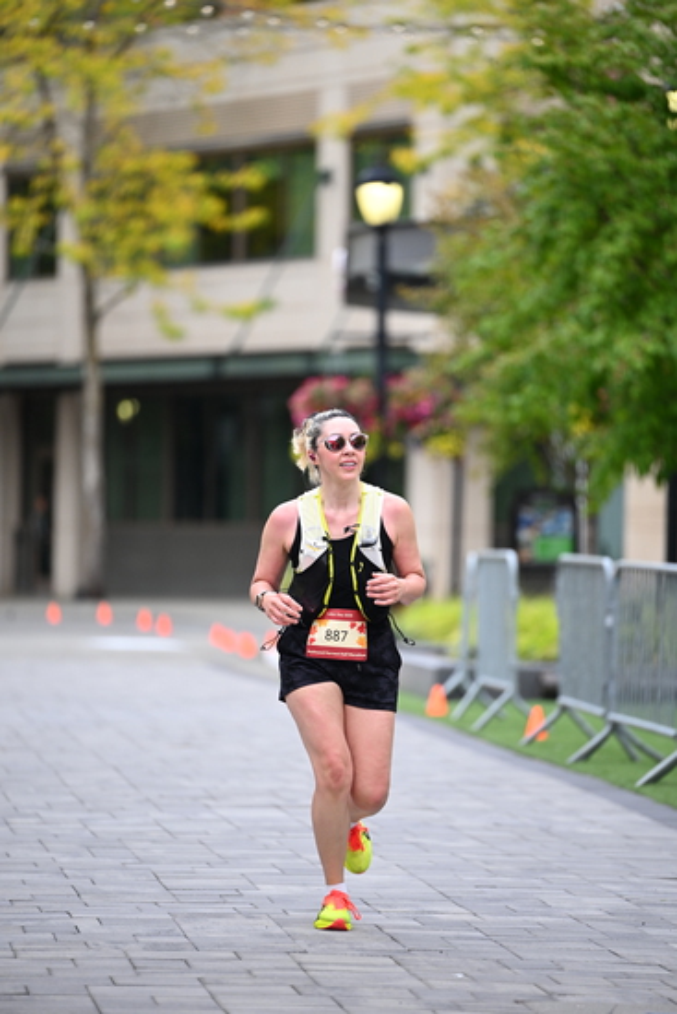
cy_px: 507
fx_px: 5638
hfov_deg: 6.9
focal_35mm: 200
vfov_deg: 10.3
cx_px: 338
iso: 640
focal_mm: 200
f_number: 2.8
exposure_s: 1/1250
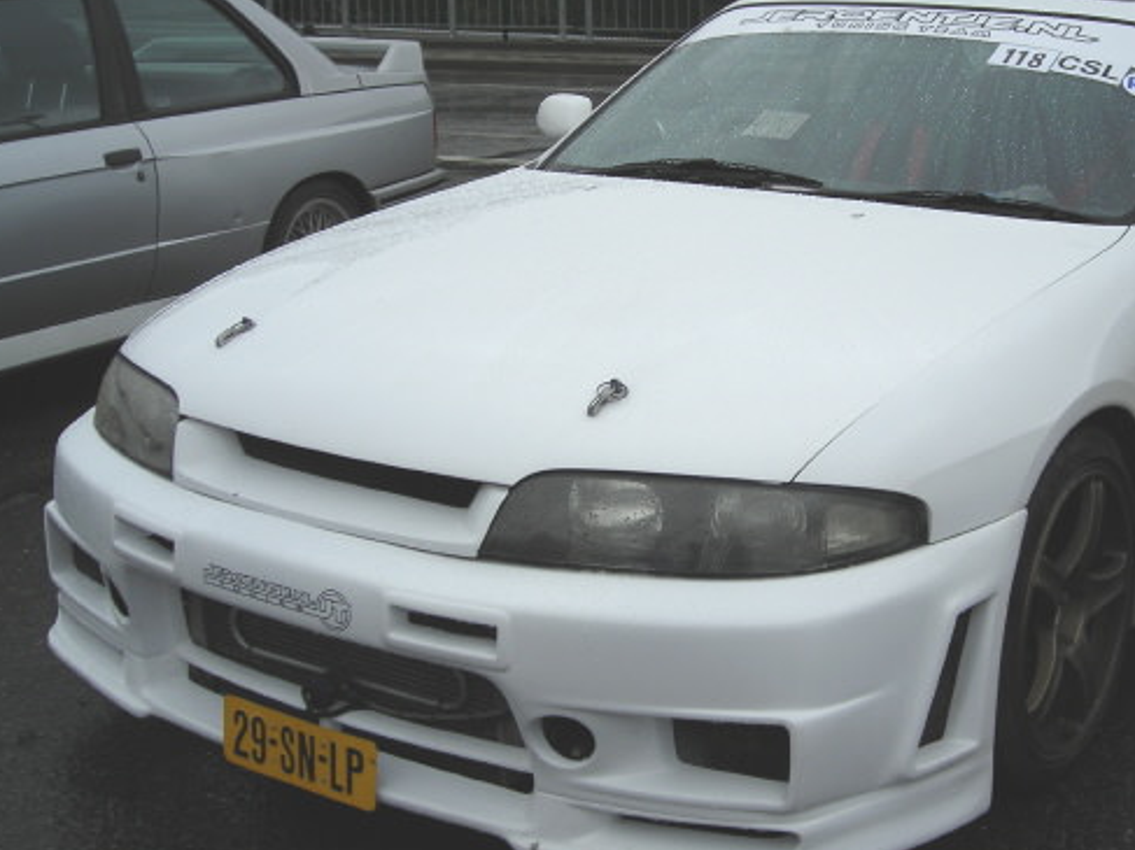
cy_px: 387
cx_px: 722
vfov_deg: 28.0
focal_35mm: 52
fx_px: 1705
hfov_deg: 36.6
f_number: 3.2
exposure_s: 1/385
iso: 50
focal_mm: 6.3
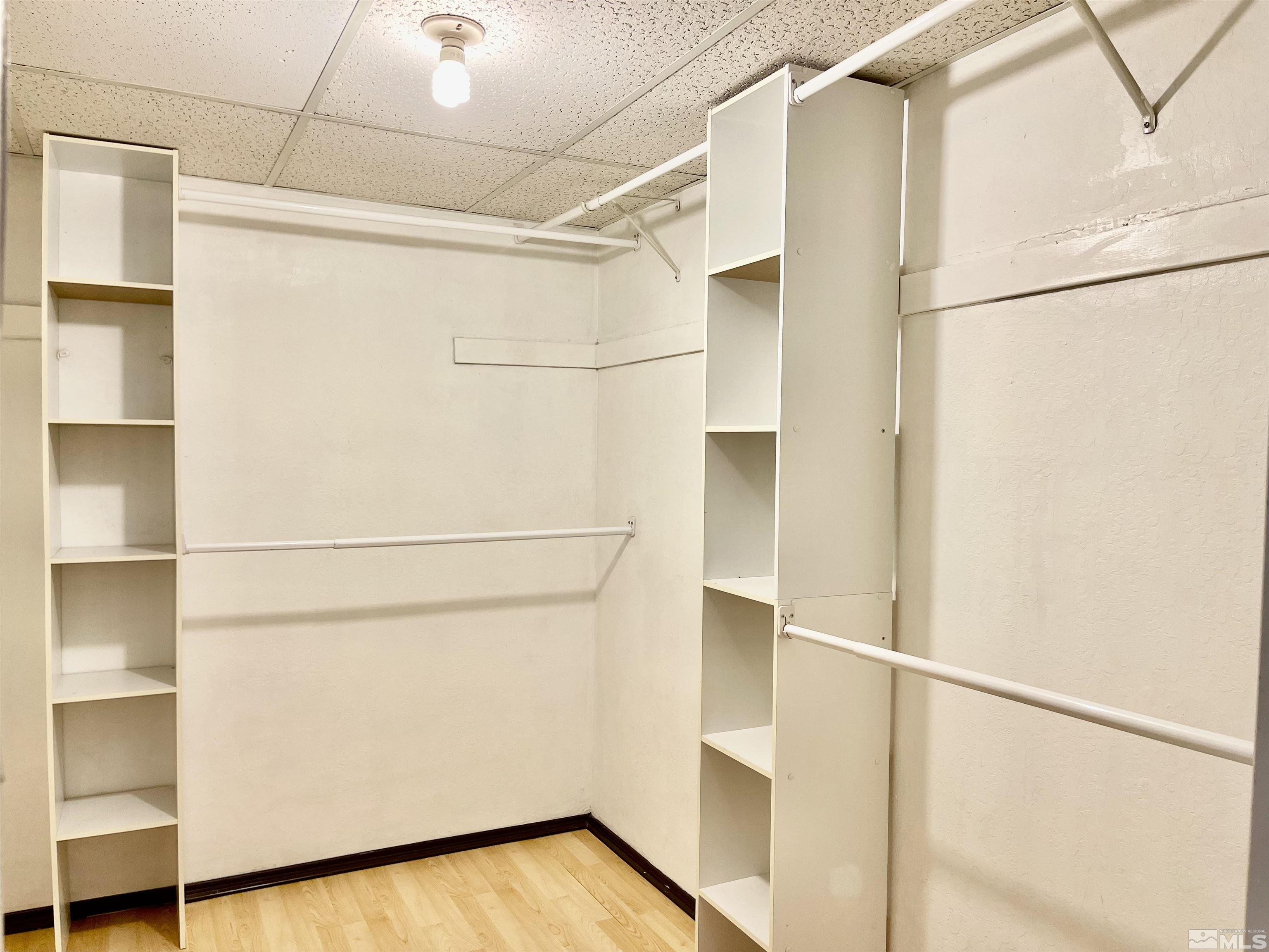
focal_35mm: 26
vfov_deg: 53.1
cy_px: 476
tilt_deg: -2.7
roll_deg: -0.4
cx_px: 634
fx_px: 953
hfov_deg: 67.3
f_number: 1.6
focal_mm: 5.1
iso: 64
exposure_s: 1/60
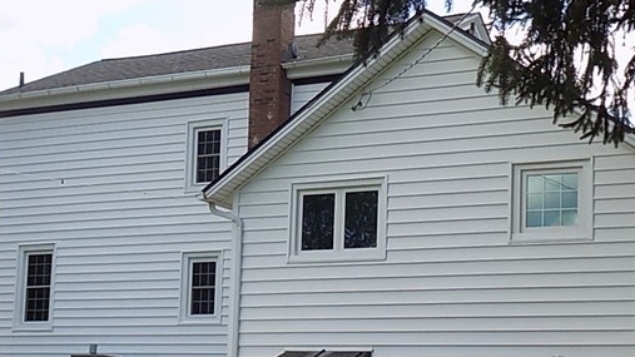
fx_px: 1111
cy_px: 322
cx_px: 407
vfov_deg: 18.0
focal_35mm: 66
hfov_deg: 31.7
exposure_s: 1/320
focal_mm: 5.3
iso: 80
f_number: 3.3
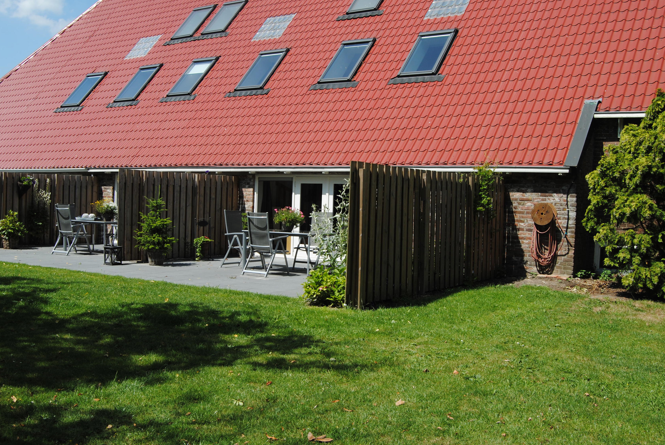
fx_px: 732
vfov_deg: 33.8
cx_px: 316
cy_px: 216
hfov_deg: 48.8
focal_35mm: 40
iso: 100
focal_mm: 23
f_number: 8
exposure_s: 1/250
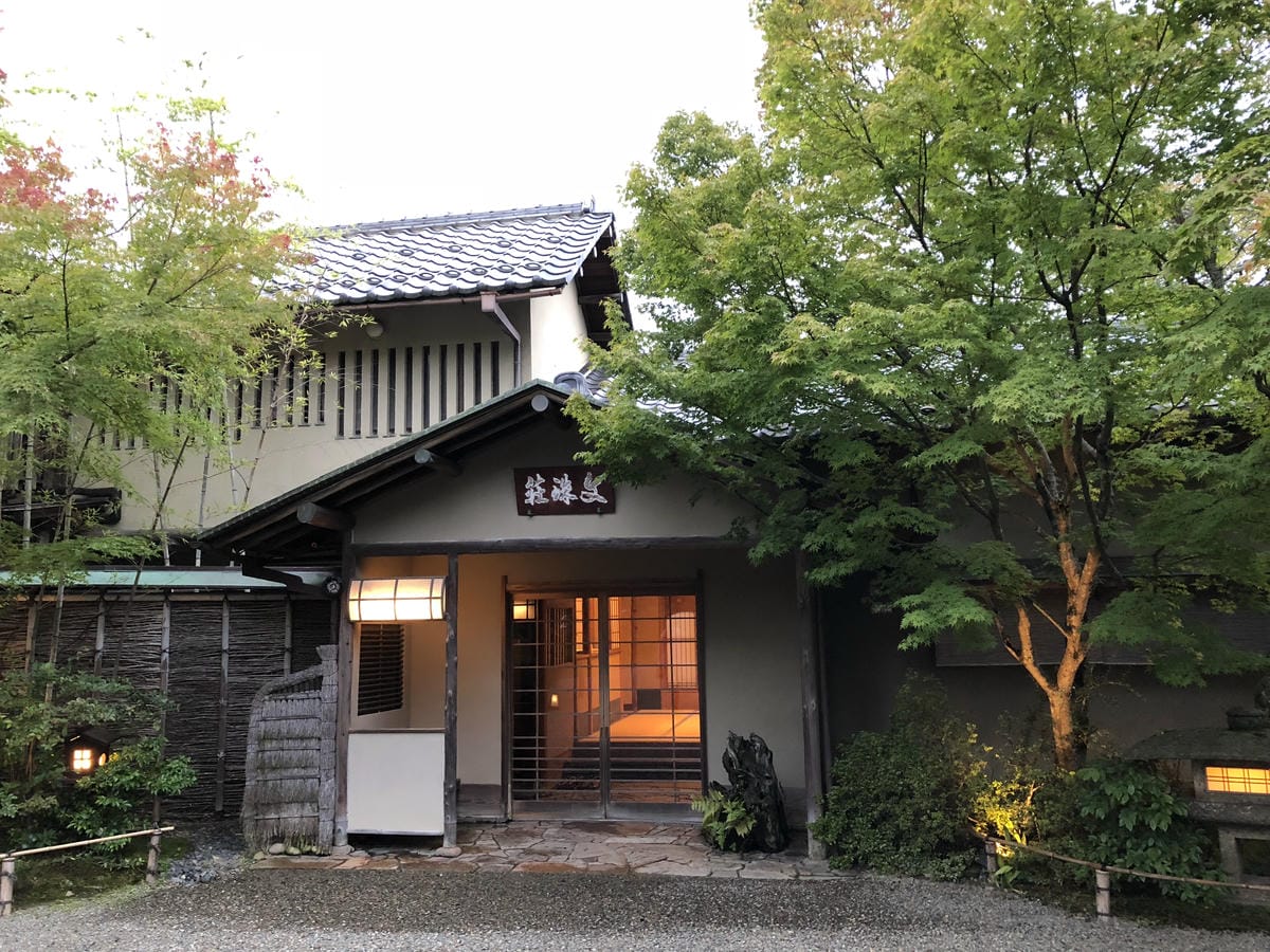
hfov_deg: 61.7
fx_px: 1064
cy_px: 476
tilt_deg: +6.9
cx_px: 635
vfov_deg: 48.2
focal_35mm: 29
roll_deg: +0.4
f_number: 1.8
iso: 80
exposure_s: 1/15
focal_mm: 3.99
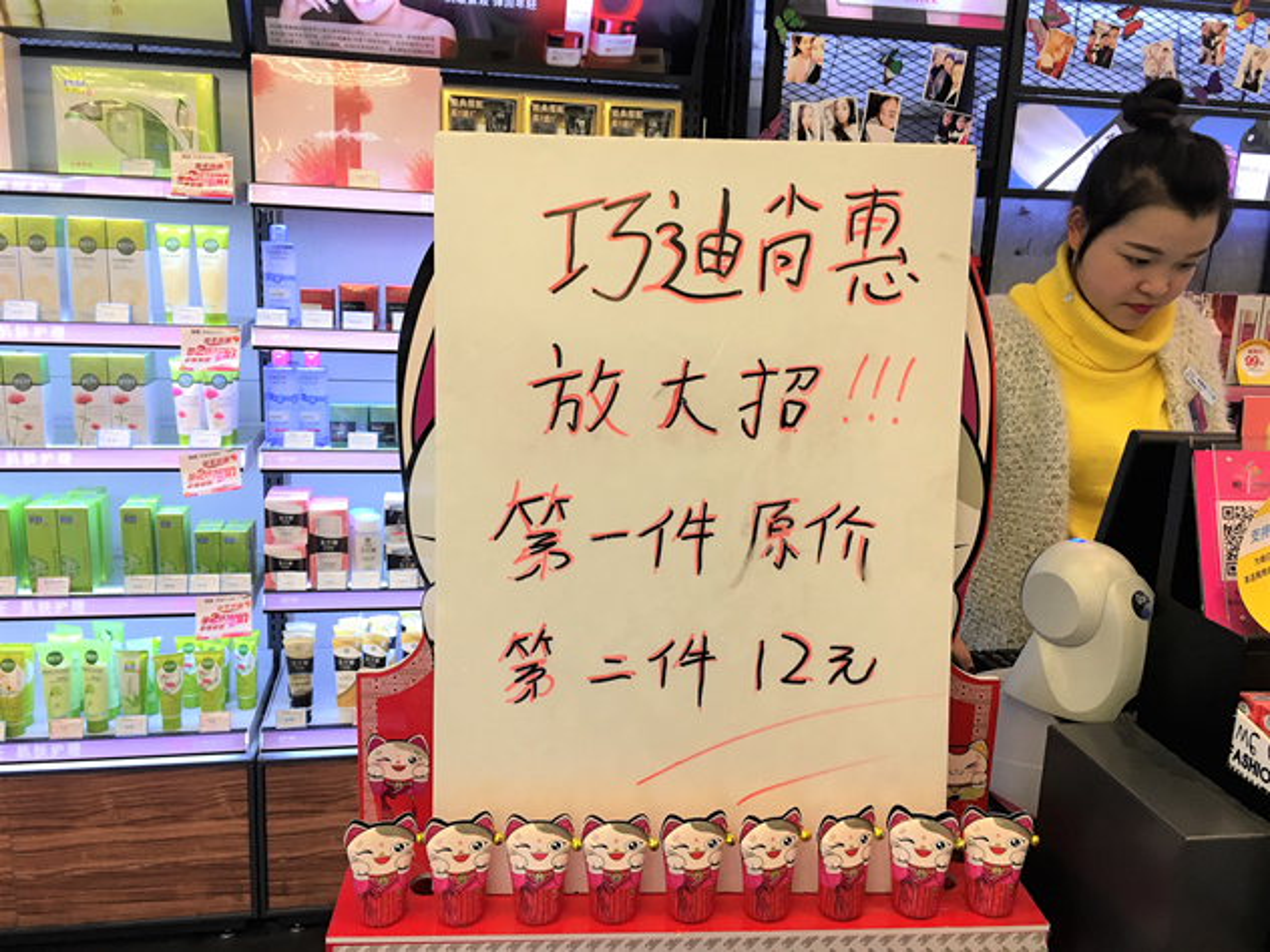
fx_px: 1064
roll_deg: -1.8
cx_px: 635
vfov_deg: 48.2
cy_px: 476
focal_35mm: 29
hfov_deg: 61.7
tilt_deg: -11.3
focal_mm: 4.15
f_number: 2.2
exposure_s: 1/33
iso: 40
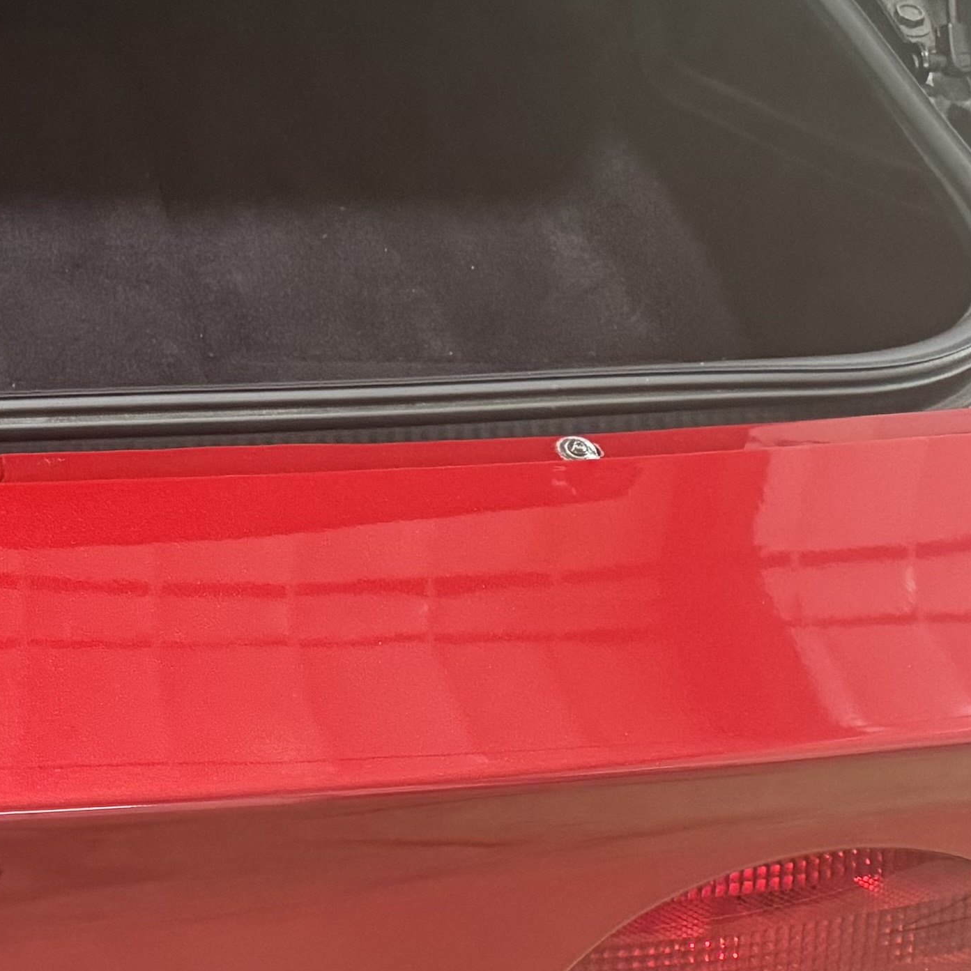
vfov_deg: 19.0
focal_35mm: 87
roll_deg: -1.6
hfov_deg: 18.4
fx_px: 2761
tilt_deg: -36.4
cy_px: -136
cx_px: -348
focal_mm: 6.76
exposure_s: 1/60
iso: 400
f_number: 1.78
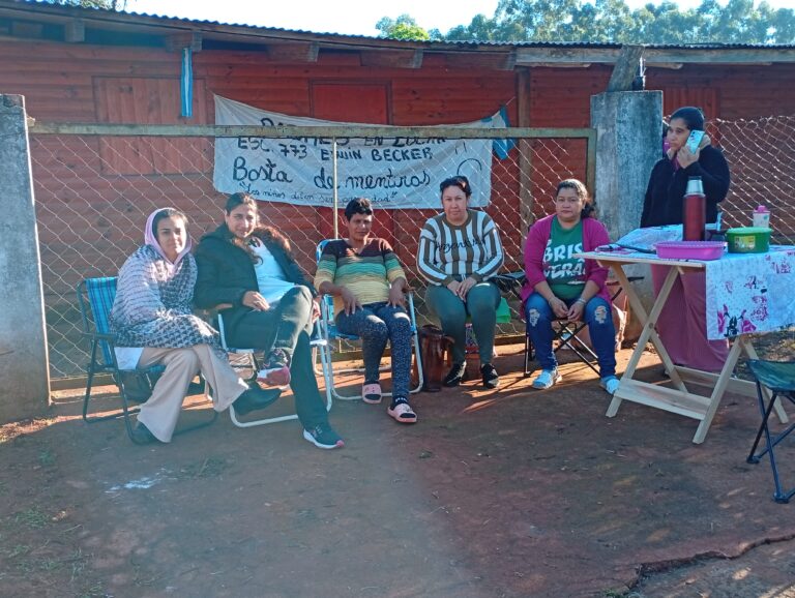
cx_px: 398
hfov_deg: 56.8
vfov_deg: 44.2
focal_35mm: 32
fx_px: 736
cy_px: 299
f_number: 1.8
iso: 51
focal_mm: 3.96
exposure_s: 1/215
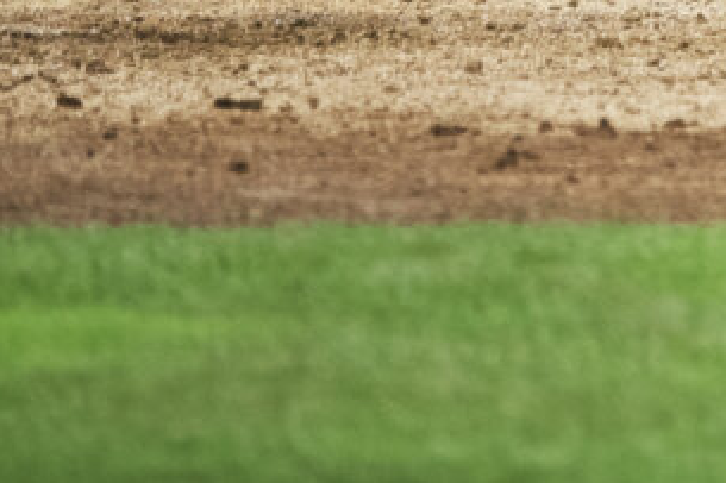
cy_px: -933
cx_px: 1484
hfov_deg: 1.7
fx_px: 23783
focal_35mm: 1180
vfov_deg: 1.2
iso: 1600
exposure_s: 1/250
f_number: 2.8
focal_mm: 200
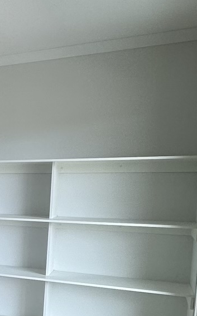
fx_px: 481
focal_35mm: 56
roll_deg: -0.6
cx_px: -218
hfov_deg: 16.4
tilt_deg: -5.3
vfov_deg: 35.6
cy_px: 231
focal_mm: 2.22
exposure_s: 1/130
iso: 40
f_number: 2.2
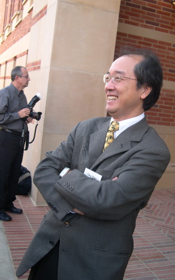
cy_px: 138
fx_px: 313
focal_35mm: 41
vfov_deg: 48.2
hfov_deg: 31.2
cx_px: 87
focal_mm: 8
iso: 100
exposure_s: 1/71.1
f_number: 2.8
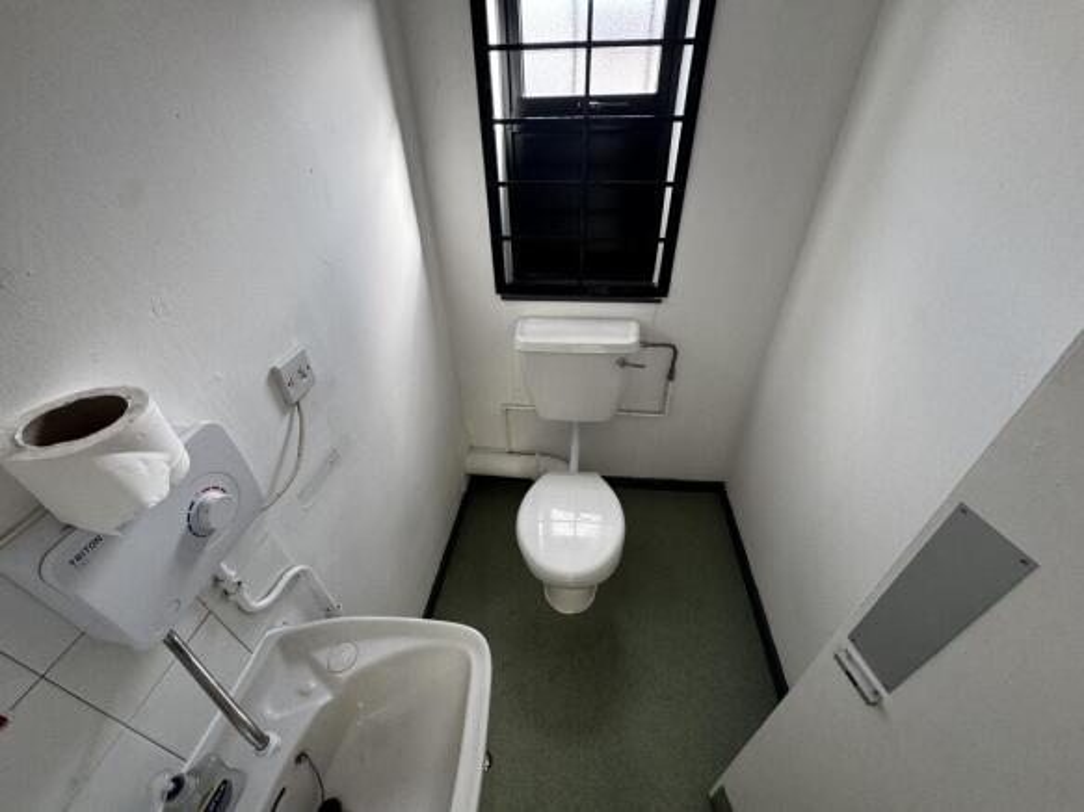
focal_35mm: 14
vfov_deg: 85.7
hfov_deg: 102.1
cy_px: 406
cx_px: 542
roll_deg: +1.9
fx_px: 438
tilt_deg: -36.4
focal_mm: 2.22
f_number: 2.2
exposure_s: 1/99
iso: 125
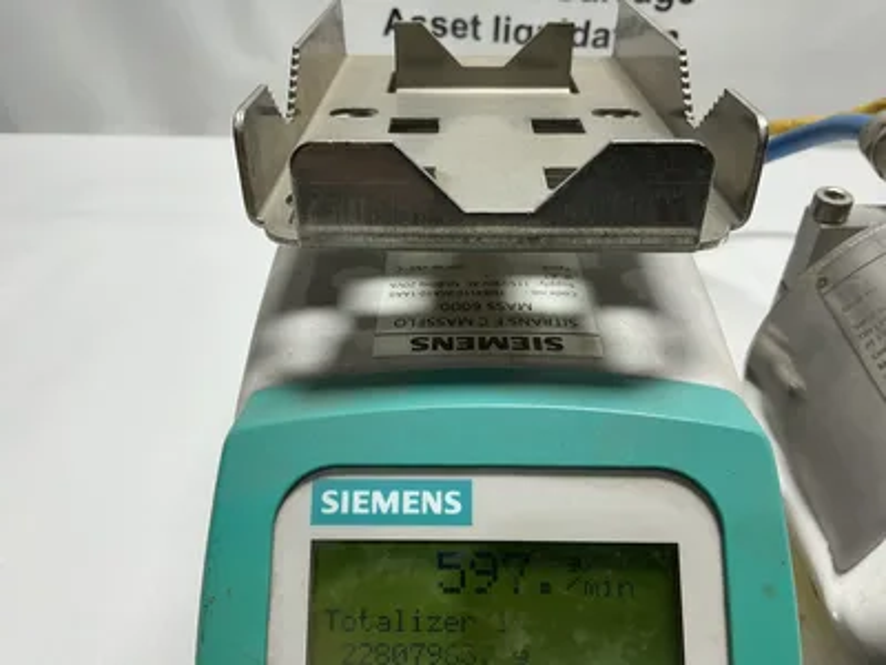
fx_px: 717
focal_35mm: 28
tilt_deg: -31.7
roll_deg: -2.0
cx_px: 443
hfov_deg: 63.4
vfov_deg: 49.7
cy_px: 332
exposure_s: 1/129
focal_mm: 3
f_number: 1.8
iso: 16
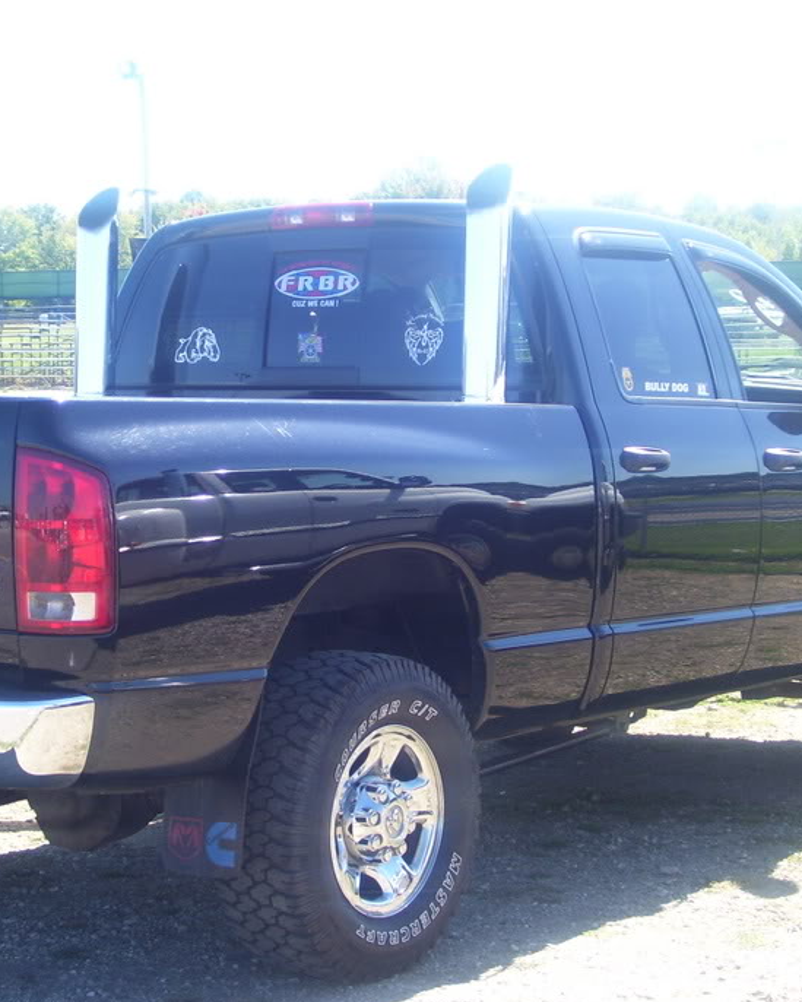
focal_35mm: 83
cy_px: 448
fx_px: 2462
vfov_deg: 23.0
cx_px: 320
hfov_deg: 18.5
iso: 80
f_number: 3.4
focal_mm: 9.4
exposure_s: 1/250
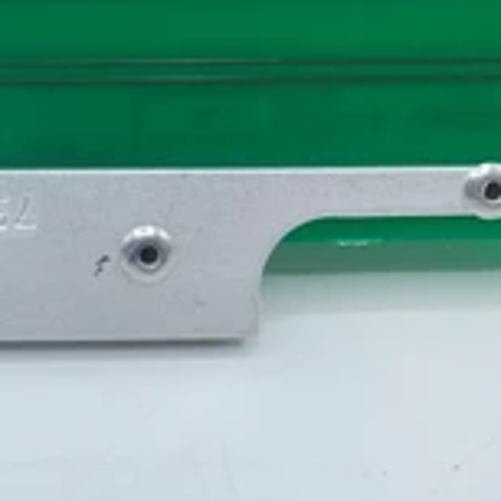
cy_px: 111
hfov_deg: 25.1
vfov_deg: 28.1
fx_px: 982
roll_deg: +0.5
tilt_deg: -27.6
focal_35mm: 60
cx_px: -134
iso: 25
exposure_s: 1/716
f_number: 1.8
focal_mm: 4.25
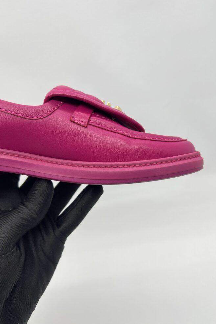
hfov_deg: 46.3
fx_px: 252
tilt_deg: -34.8
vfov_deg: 65.5
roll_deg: +1.1
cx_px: 118
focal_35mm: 28
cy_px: 161
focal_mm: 5.7
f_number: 1.5
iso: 40
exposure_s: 1/169
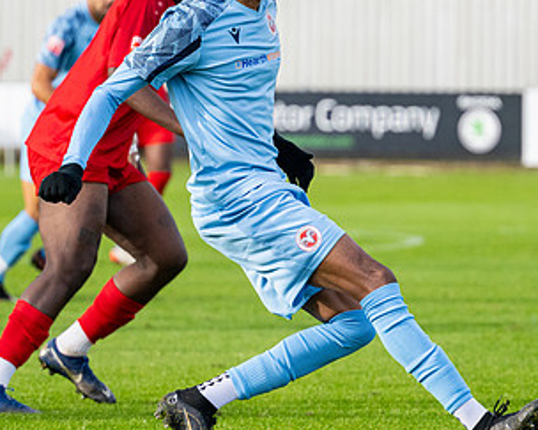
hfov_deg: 5.0
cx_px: 279
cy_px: 213
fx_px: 6192
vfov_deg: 4.0
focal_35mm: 389
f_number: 4
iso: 1000
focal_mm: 170
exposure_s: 1/2000
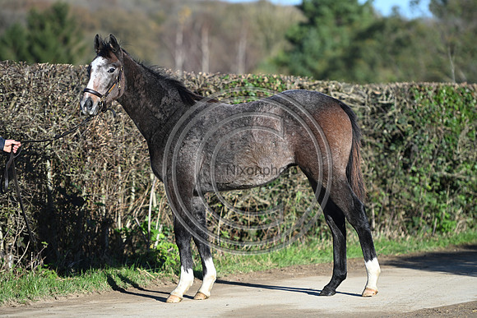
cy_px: 159
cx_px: 238
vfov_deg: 8.6
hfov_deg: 12.8
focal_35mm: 160
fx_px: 2120
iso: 140
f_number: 3.2
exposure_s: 1/1250
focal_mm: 160
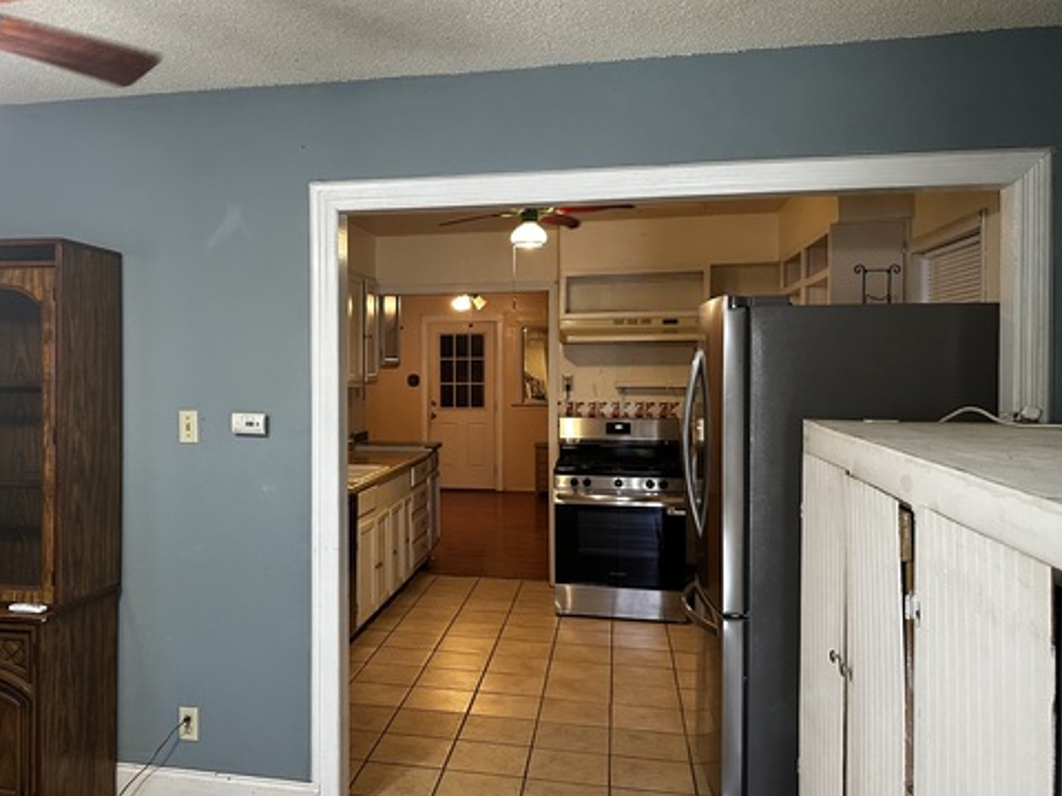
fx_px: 982
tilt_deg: -1.2
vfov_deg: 44.2
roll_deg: +0.4
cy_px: 394
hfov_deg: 55.8
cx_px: 365
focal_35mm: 32
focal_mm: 6.86
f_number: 1.78
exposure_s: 1/60
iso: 320
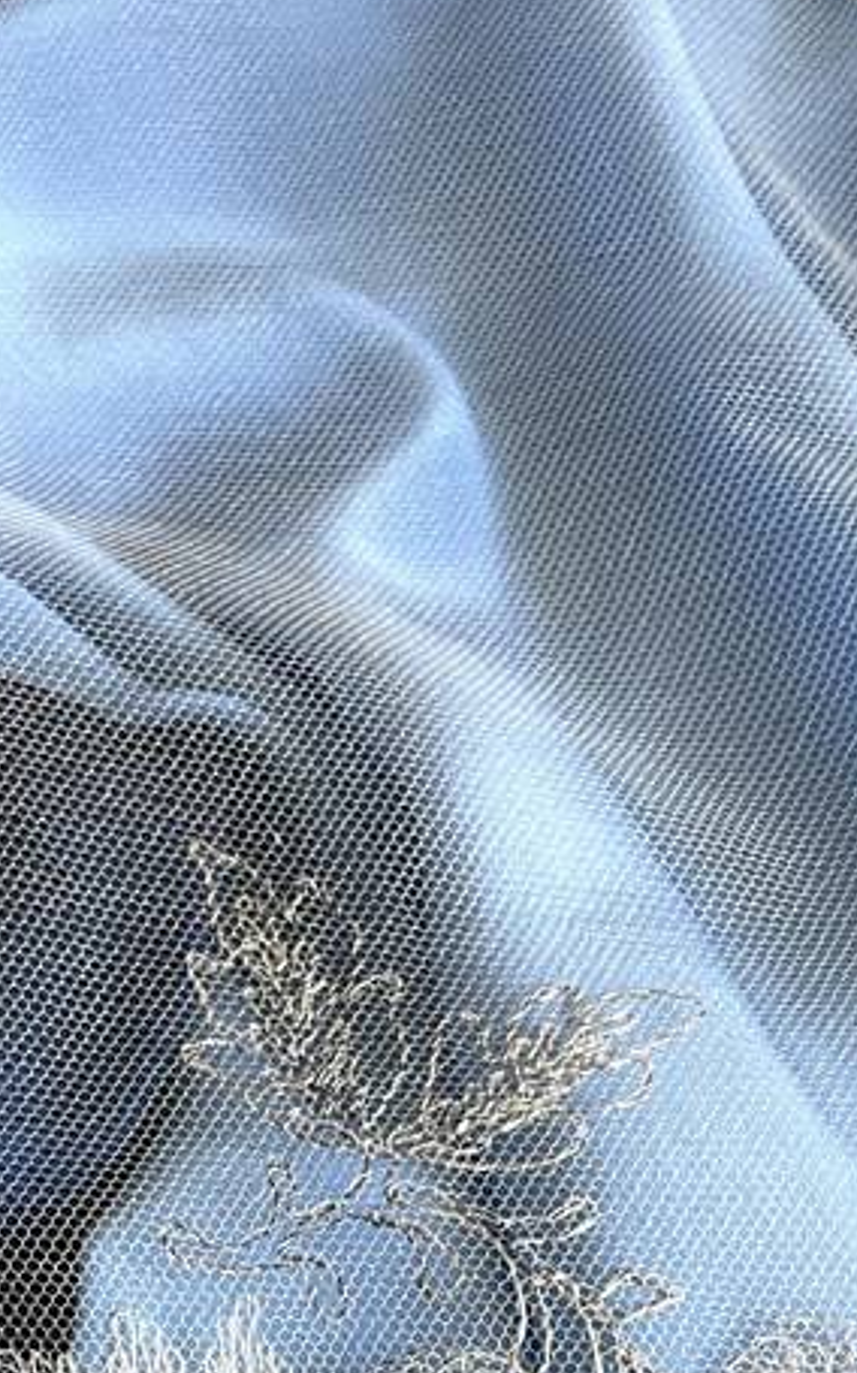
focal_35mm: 62
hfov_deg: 20.4
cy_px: 1497
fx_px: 2319
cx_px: 24
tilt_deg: -66.3
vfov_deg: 29.8
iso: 200
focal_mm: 4.2
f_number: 1.6
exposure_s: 1/60
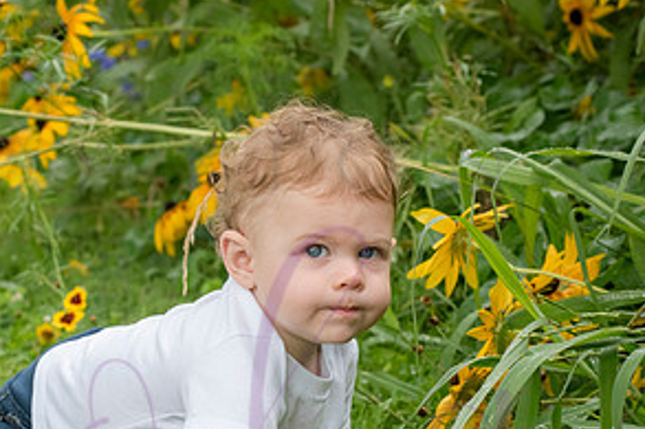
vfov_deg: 7.9
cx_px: 189
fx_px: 3116
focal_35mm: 174
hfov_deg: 11.8
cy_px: 263
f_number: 7.1
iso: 500
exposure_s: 1/320
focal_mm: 80
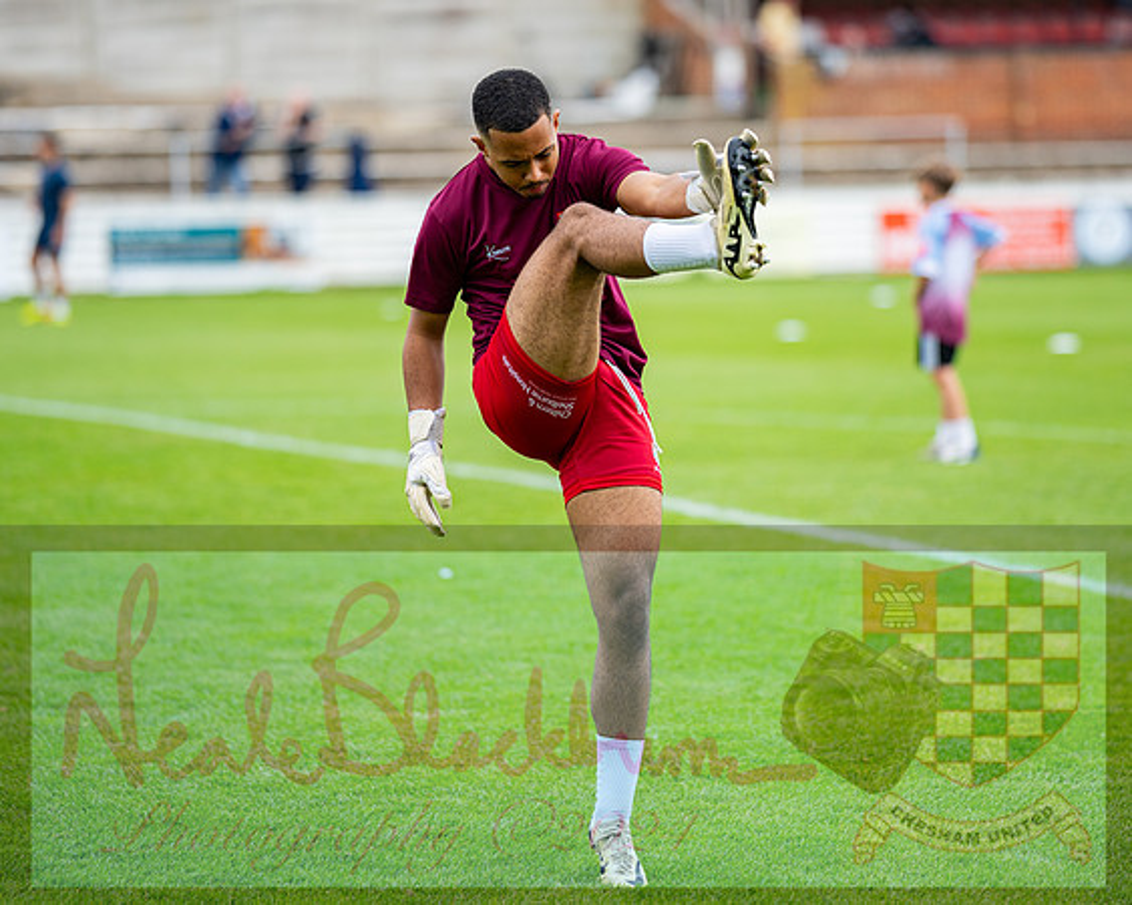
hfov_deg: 11.1
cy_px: 399
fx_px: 5825
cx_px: 603
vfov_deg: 8.9
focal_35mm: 174
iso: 100
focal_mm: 135
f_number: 1.8
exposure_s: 1/1100
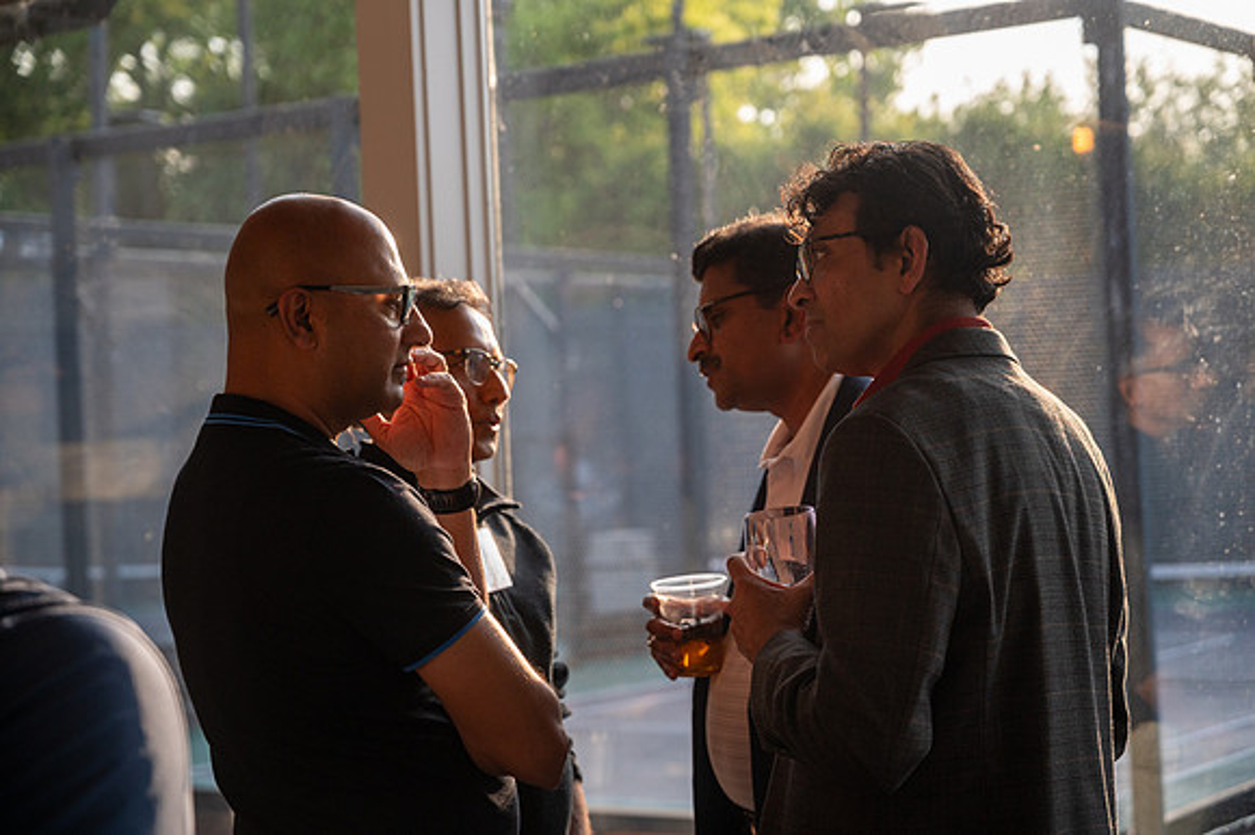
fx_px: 2439
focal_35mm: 70
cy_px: 418
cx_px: 628
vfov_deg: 19.4
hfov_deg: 28.9
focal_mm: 70
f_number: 4
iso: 640
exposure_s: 1/800
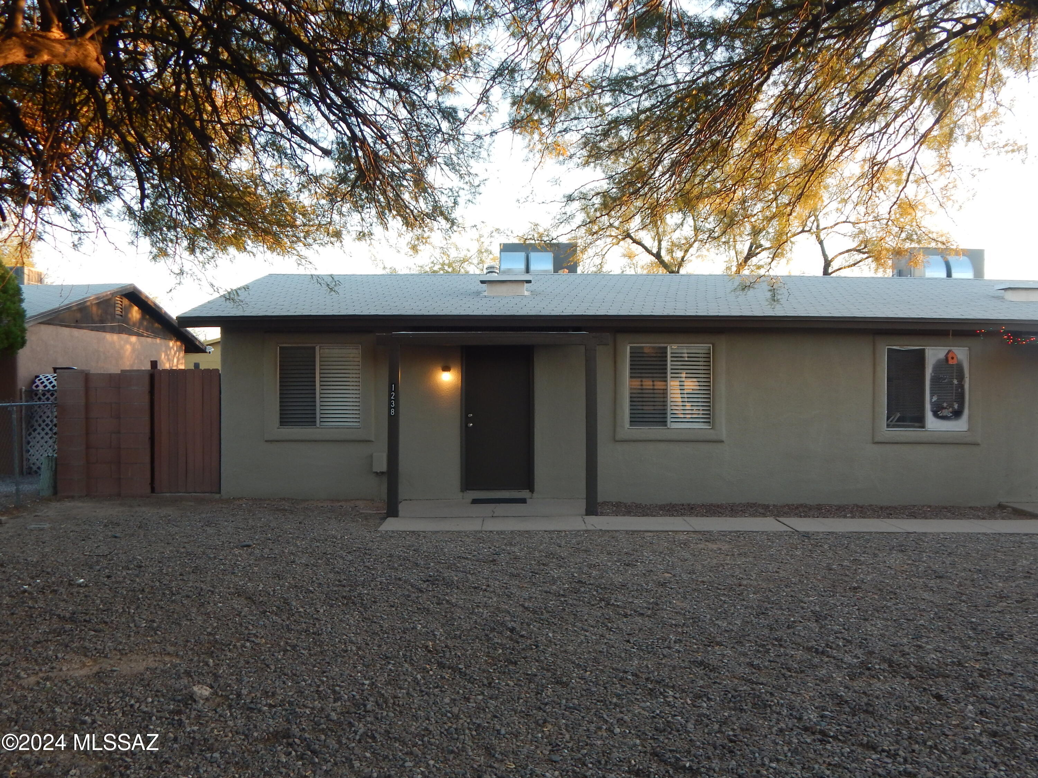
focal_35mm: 31
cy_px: 389
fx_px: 930
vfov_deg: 45.4
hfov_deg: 58.4
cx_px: 519
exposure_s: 1/80
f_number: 3.2
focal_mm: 5.6
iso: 125
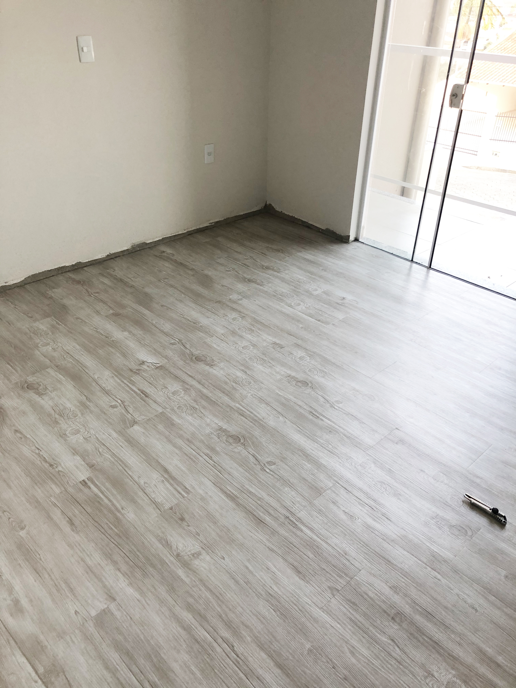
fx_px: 557
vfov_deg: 63.4
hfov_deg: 49.7
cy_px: 344
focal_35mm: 28
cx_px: 258
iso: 25
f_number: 1.8
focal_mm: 4
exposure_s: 1/30
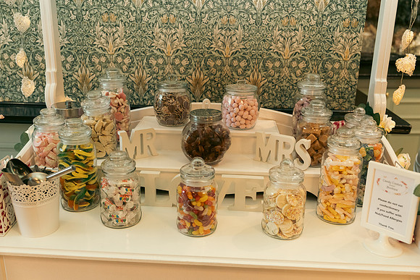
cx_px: 210
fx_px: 408
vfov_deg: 37.9
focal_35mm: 35
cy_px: 140
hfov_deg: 54.4
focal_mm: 35
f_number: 3.5
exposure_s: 1/160
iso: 2500
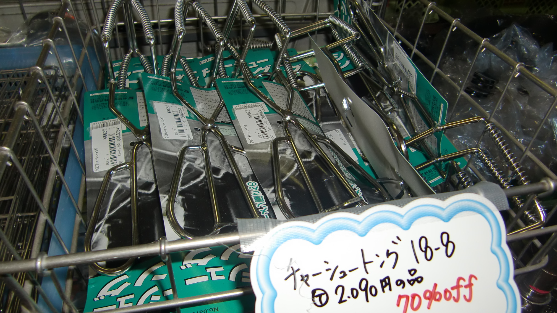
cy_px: 162
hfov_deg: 62.6
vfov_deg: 37.8
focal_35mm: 31
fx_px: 458
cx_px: 275
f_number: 2.6
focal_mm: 4.9
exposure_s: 1/60
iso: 64
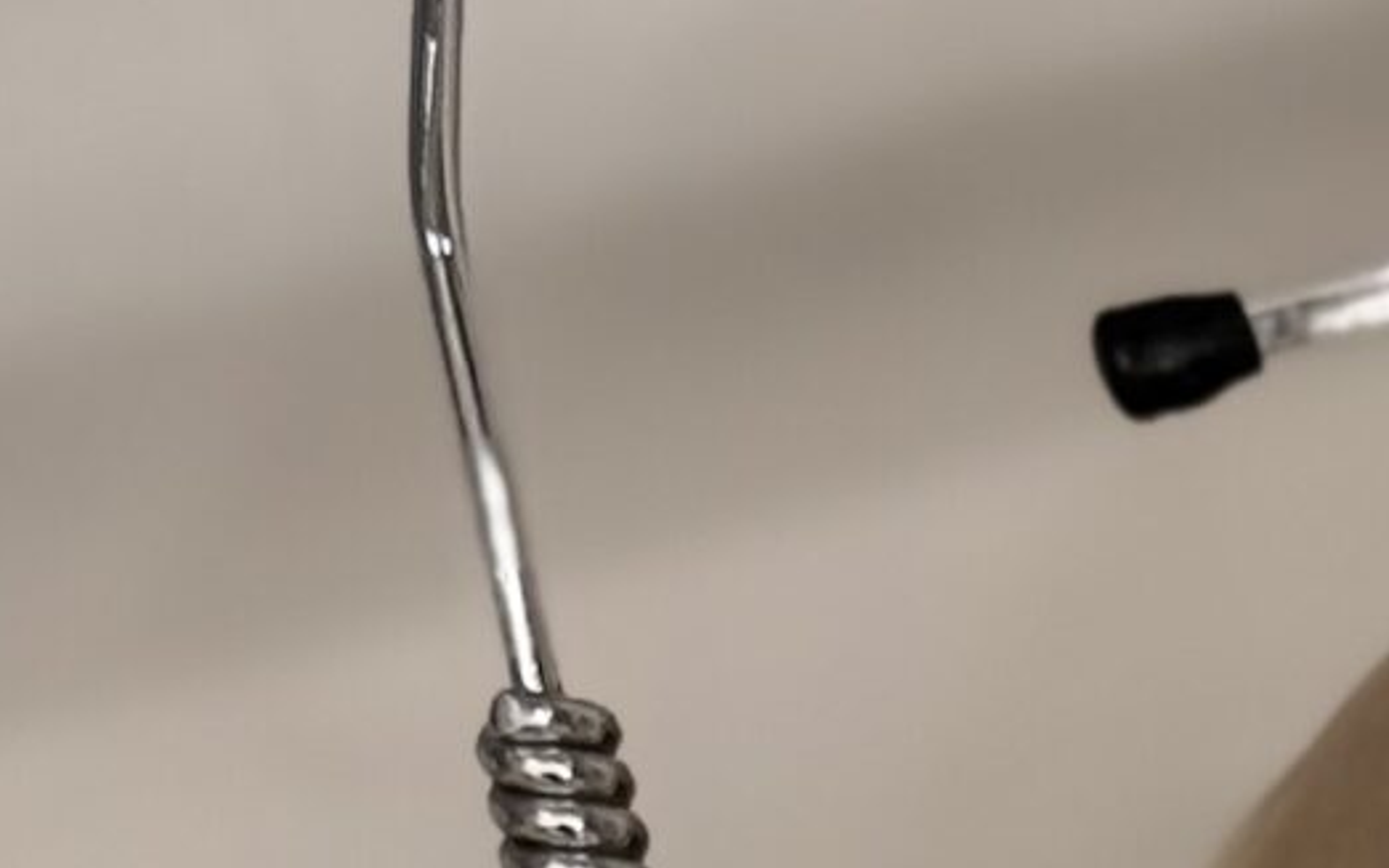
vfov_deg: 5.0
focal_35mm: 249
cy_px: 2569
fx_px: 9427
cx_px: 2454
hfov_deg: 8.1
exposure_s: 1/50
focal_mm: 6.76
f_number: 1.78
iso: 64
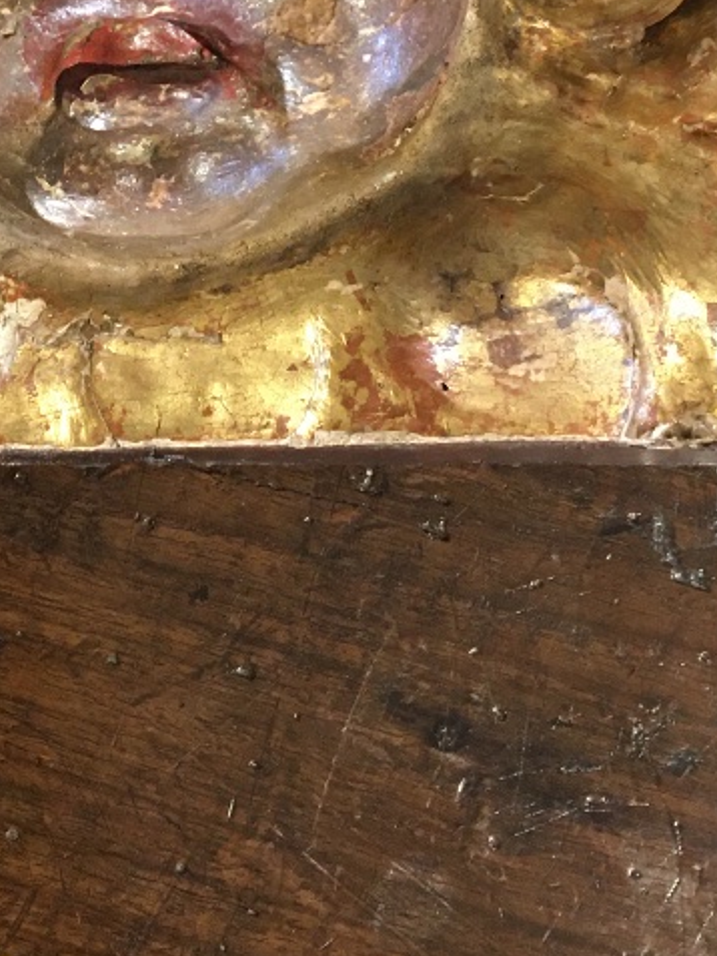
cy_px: -130
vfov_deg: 24.6
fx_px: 2015
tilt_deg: -73.4
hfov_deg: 19.9
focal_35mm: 73
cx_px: 130
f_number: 2.2
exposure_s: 1/17
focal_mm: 4.15
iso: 100
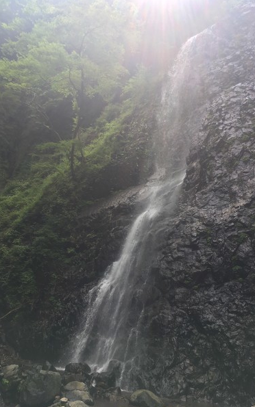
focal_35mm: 31
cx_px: 142
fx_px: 345
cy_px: 203
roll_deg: -6.4
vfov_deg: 61.2
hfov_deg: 40.5
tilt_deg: +23.1
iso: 25
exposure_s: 1/172
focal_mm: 4.15
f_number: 2.2
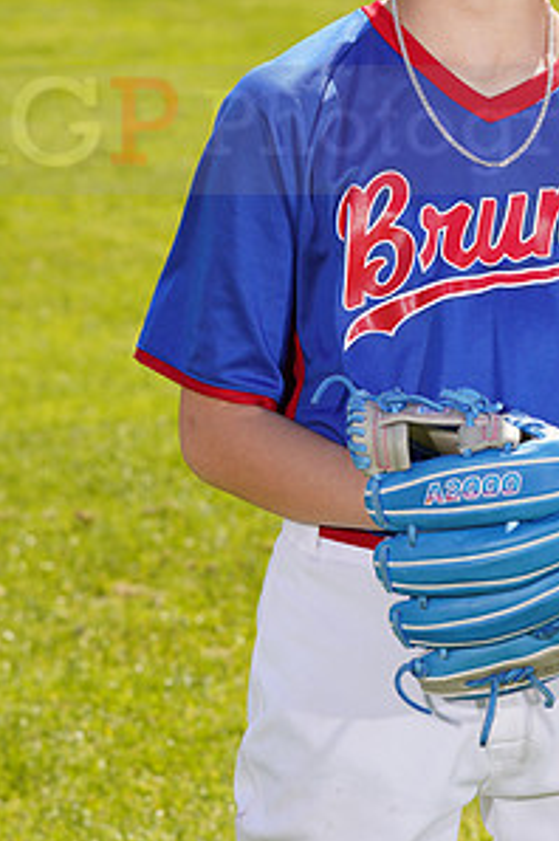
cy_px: 104
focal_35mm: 195
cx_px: 408
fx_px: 4552
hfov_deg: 7.0
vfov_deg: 10.5
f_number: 9
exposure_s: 1/160
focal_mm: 100
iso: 100
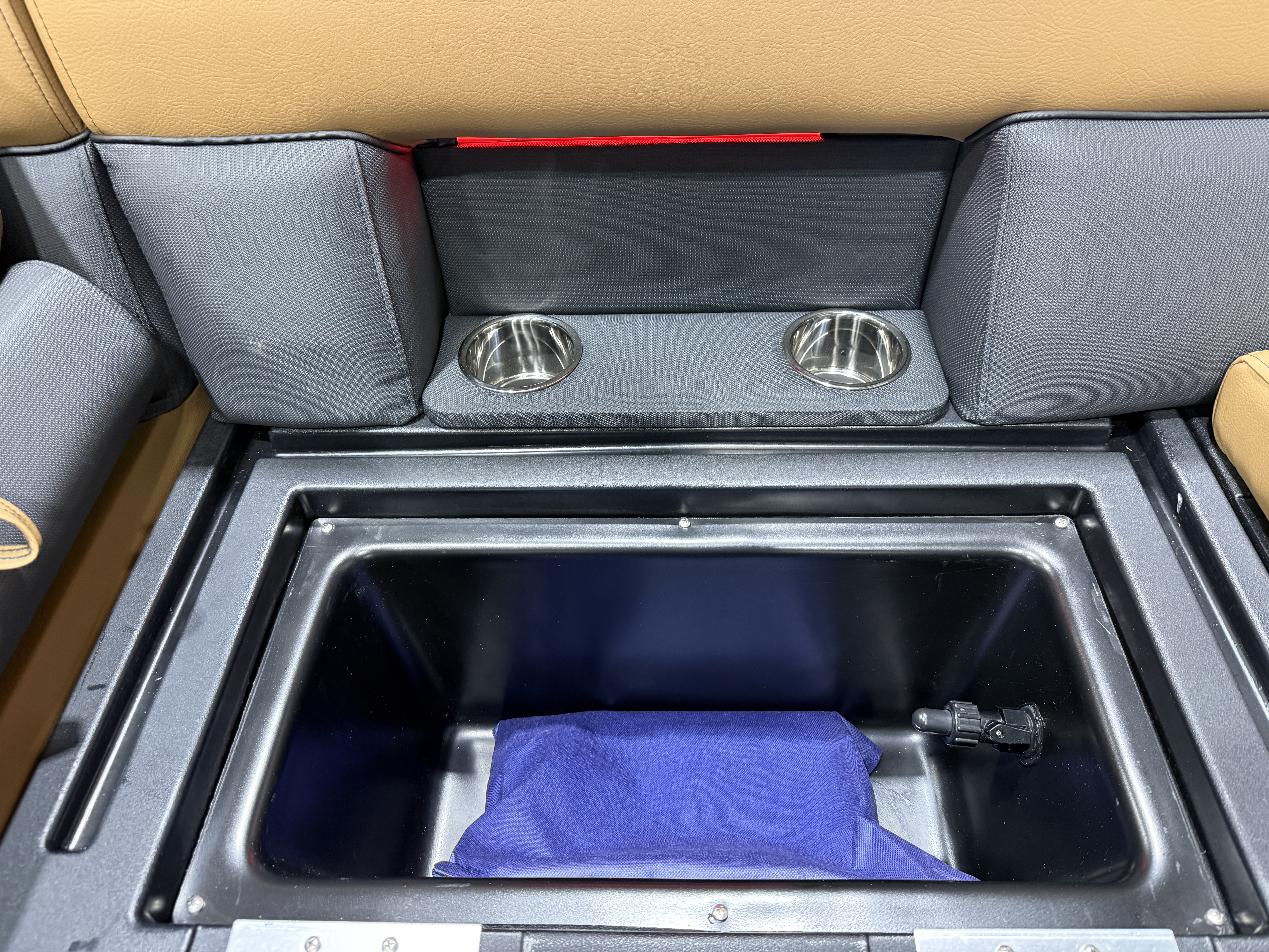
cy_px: 476
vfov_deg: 56.8
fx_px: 880
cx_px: 634
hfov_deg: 71.6
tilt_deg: -48.6
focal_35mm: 24
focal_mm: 6.76
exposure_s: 1/60
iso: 320
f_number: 1.78
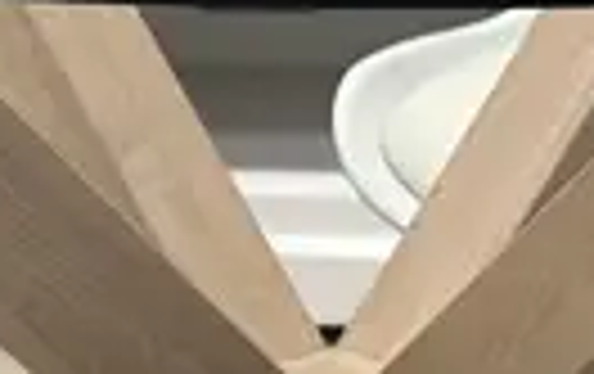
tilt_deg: -23.8
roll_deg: +0.0
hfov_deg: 10.6
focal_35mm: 197
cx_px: 302
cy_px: 631
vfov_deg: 6.6
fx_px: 3195
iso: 160
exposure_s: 1/100
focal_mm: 6.86
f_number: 1.78
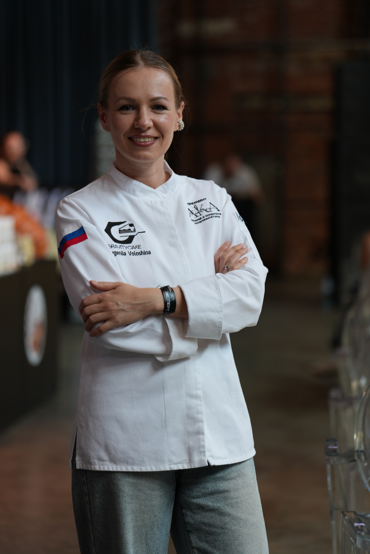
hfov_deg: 13.2
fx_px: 1601
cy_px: 277
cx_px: 185
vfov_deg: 19.6
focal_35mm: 104
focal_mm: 104
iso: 200
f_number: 2.8
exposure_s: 1/100
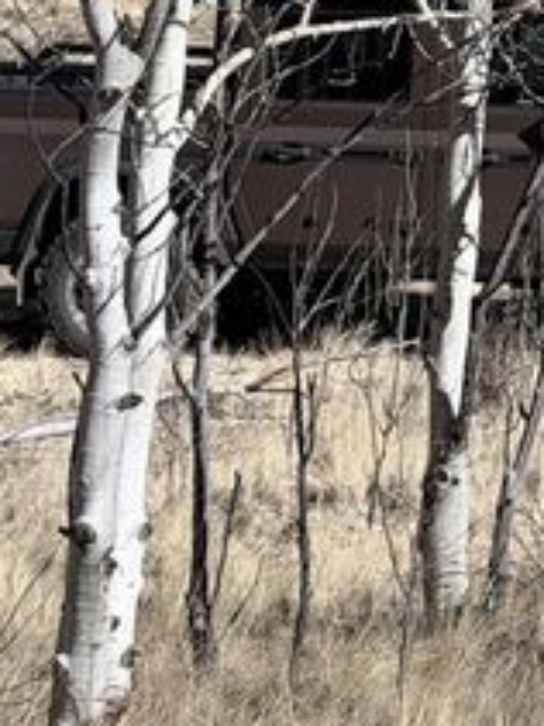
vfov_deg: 12.5
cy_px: -277
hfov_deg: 9.6
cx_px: 716
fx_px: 3188
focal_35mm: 152
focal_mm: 6.76
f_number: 1.78
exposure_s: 1/6536
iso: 64
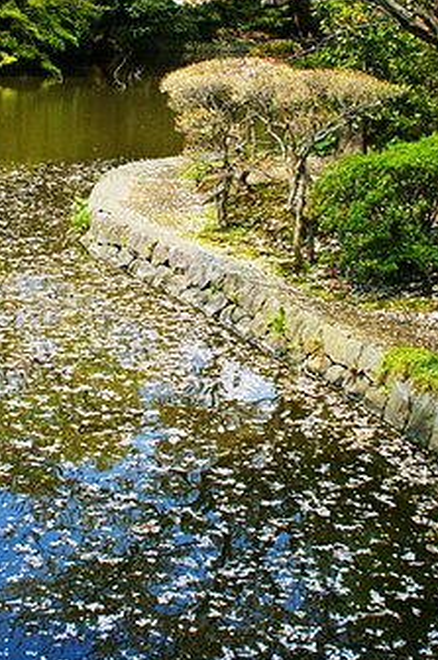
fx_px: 1172
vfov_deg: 31.3
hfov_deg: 21.2
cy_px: 238
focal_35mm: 64
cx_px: 189
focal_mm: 28
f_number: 8
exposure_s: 1/180
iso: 200
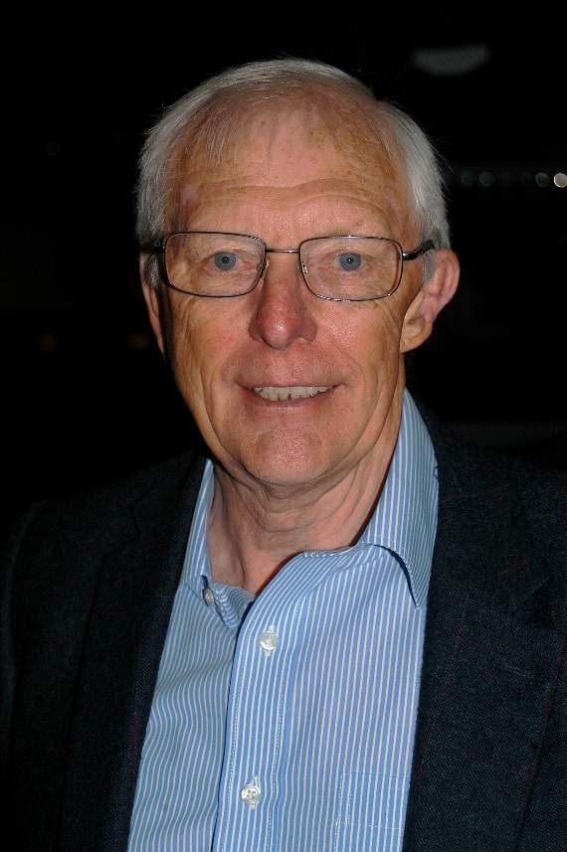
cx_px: 284
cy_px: 426
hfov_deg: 15.2
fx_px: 2130
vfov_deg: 22.6
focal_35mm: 90
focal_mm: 60
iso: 200
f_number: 5
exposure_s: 1/60
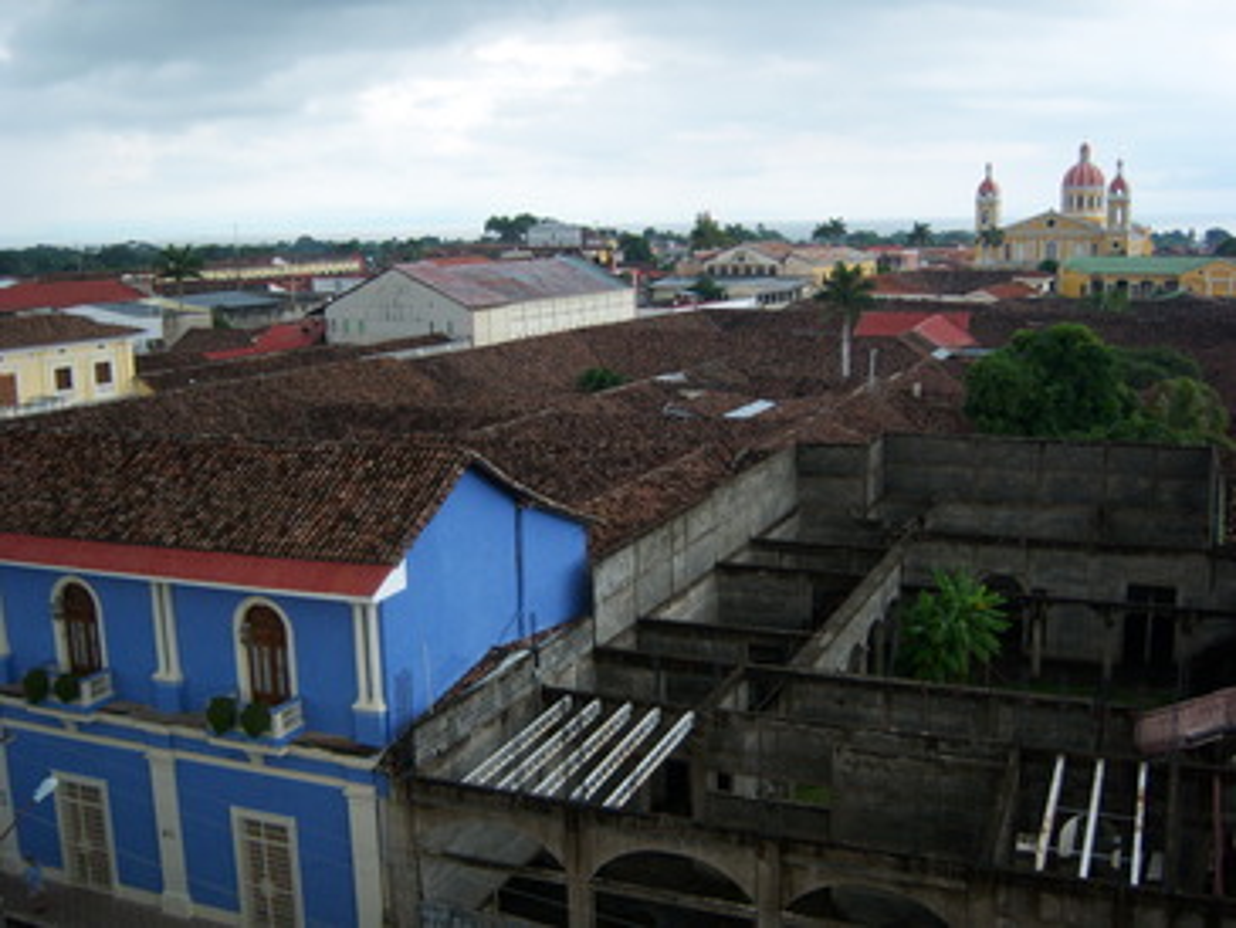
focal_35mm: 36
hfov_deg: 51.3
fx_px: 1286
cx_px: 618
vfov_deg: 39.7
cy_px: 464
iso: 80
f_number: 2.8
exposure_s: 1/640
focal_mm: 7.5
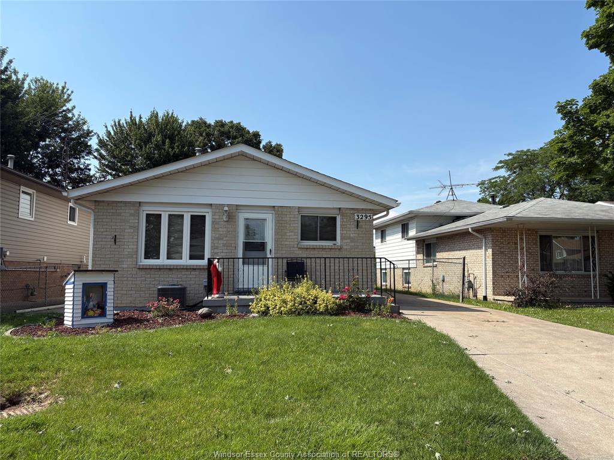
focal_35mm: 26
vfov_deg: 53.1
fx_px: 461
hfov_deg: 67.3
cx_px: 307
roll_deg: +0.2
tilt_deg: +5.9
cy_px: 230
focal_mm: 5.96
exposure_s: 1/3448
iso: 50
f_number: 1.6
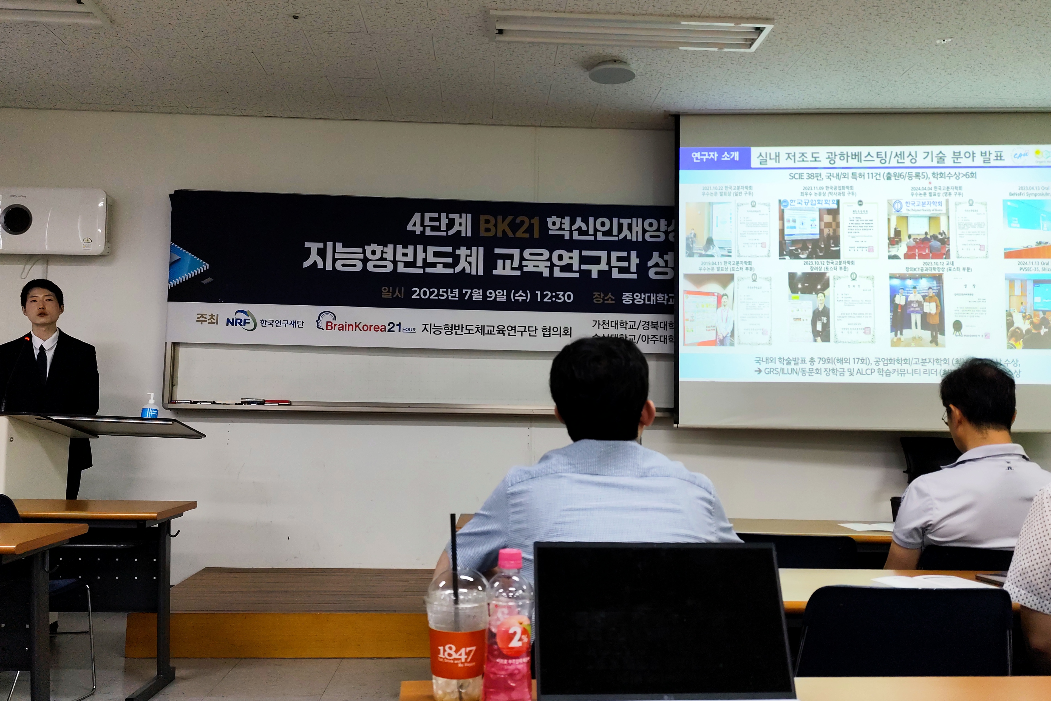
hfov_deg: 60.3
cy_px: 321
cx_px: 531
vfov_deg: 42.3
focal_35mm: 31
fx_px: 905
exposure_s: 1/120
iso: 250
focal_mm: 6.19
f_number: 1.65
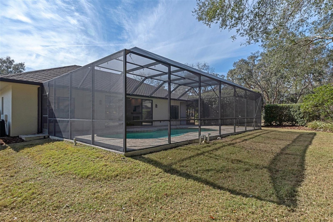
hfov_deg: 90.0
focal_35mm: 18
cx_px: 166
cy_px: 111
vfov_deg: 67.4
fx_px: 166
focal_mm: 12
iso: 320
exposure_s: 1/400
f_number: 8
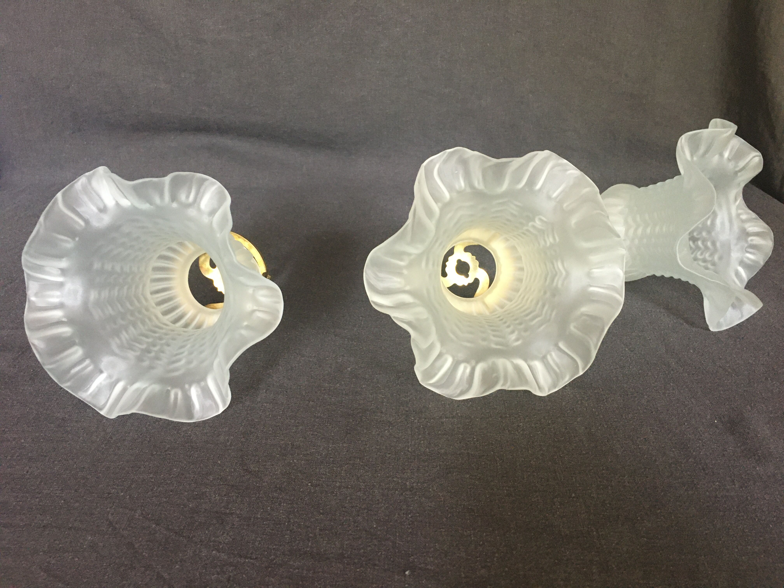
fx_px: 657
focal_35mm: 29
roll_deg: -0.6
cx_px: 392
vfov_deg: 48.2
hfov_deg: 61.7
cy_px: 294
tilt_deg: -26.3
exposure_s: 1/33
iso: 250
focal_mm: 4.15
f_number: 2.2
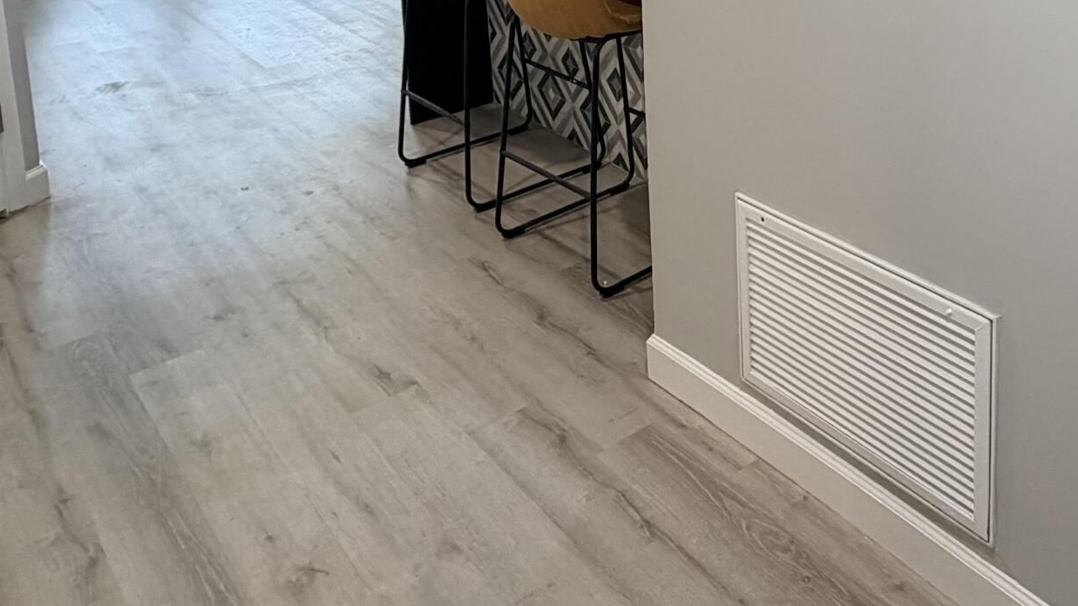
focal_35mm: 37
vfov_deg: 28.1
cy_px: -113
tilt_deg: -10.4
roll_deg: -0.3
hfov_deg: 49.8
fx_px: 1058
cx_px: 905
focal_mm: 2.22
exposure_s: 1/60
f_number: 2.2
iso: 160
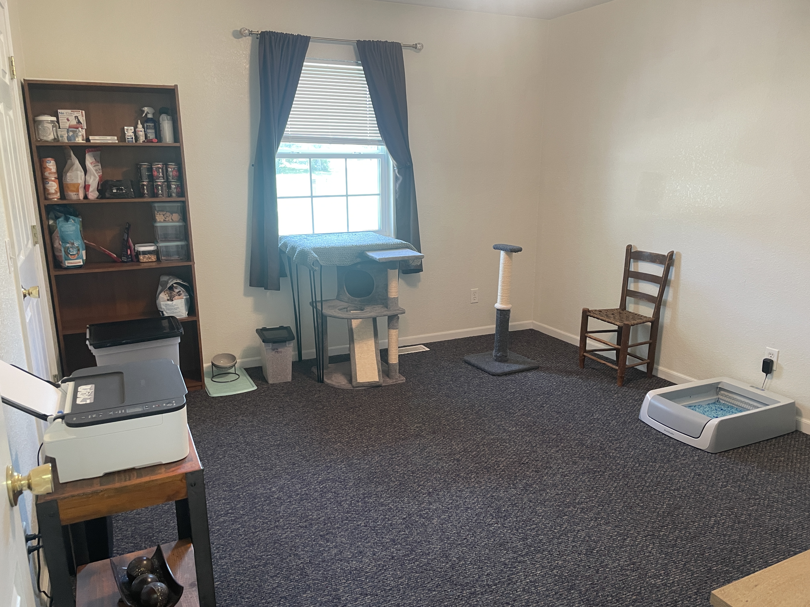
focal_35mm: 26
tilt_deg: -13.5
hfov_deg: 67.3
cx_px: 405
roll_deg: +0.3
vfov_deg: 53.1
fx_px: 608
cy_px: 304
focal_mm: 4.2
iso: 125
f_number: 1.6
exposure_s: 1/60
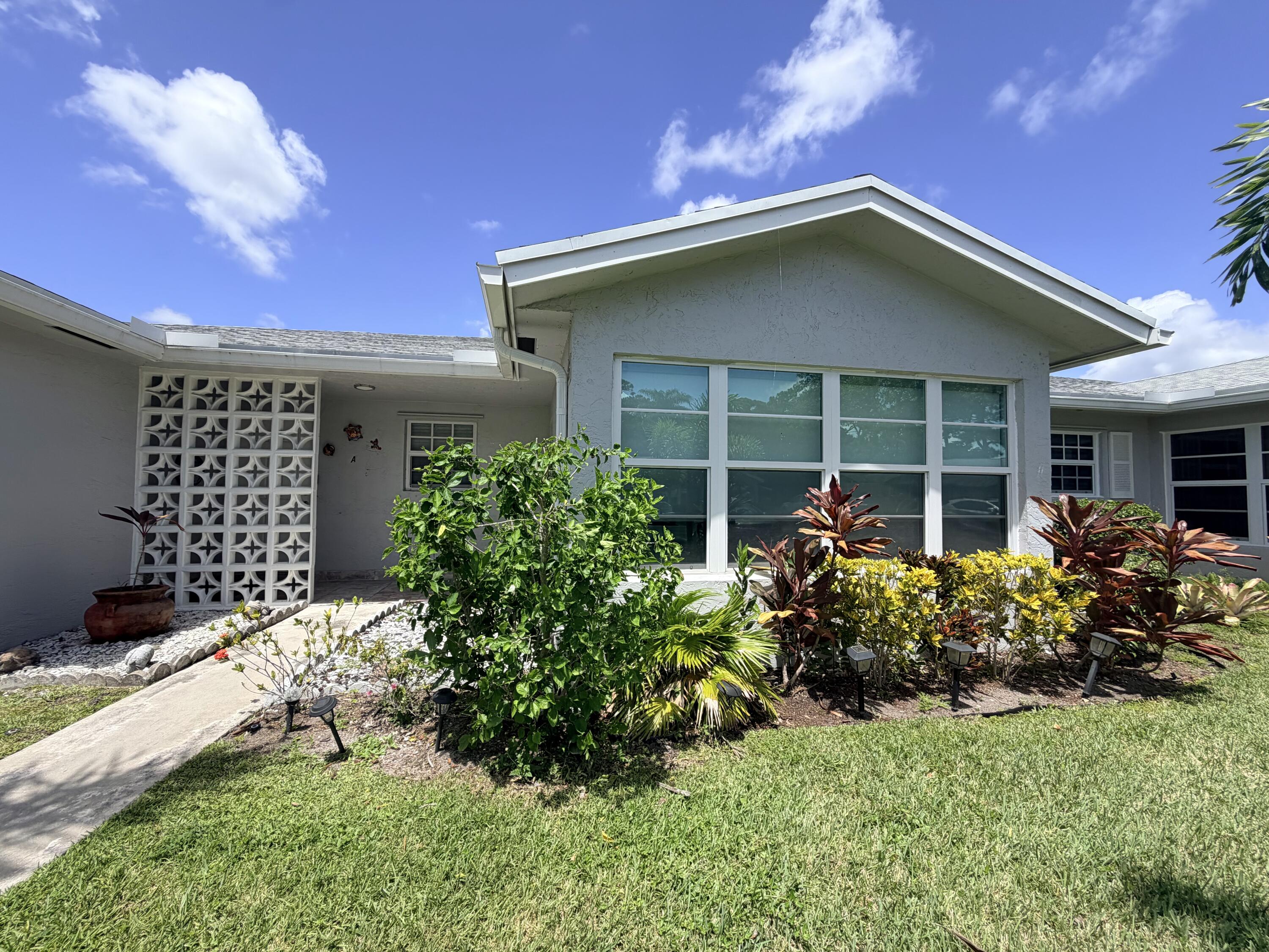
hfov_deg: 102.1
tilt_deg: +1.1
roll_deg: -0.5
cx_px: 634
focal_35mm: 14
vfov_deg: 85.7
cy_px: 476
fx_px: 513
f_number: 2.2
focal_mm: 2.22
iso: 25
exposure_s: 1/770
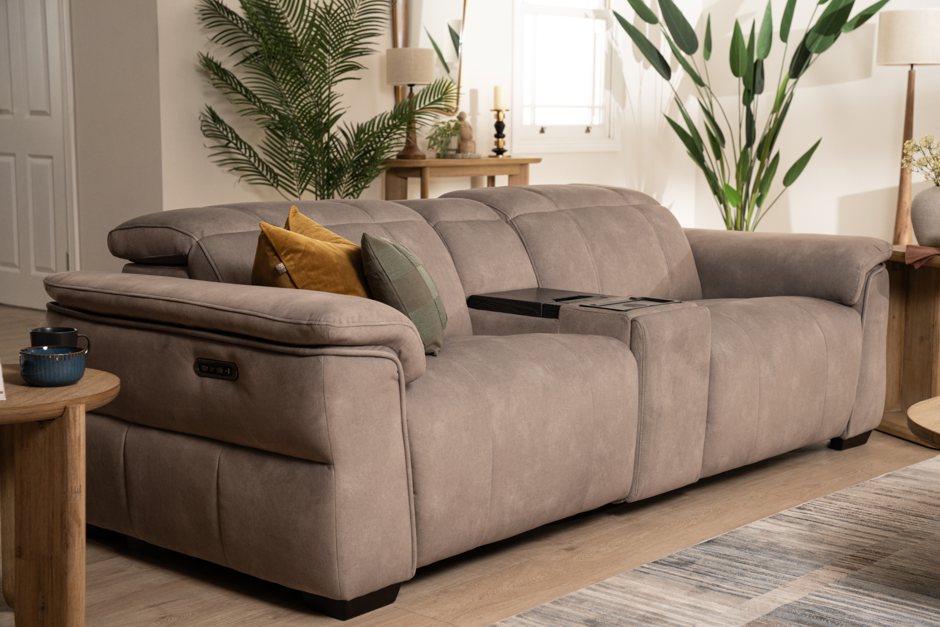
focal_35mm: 58
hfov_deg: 34.8
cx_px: 470
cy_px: 314
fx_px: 1501
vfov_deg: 23.6
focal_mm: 57.5
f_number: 5.6
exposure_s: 1/100
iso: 1000
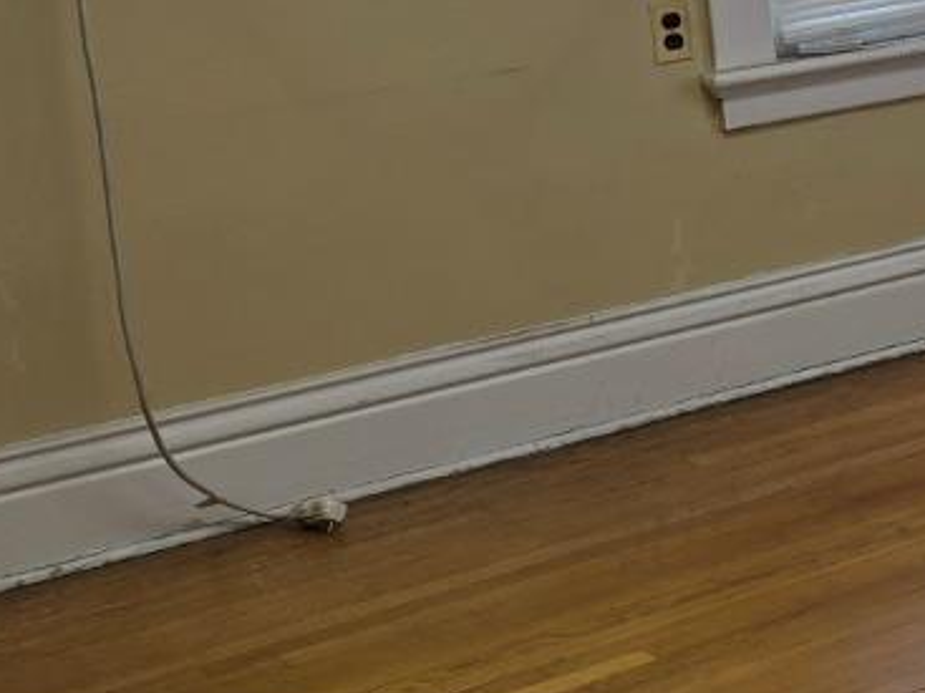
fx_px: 2511
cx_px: 1754
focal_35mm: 94
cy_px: 4
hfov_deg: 16.7
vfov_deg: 15.4
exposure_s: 1/120
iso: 32
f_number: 1.7
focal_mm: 6.3
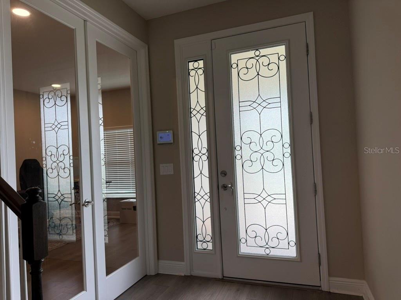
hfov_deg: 71.6
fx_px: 278
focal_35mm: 24
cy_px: 150
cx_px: 200
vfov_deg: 56.8
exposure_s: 1/290
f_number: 1.78
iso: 100
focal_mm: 6.76
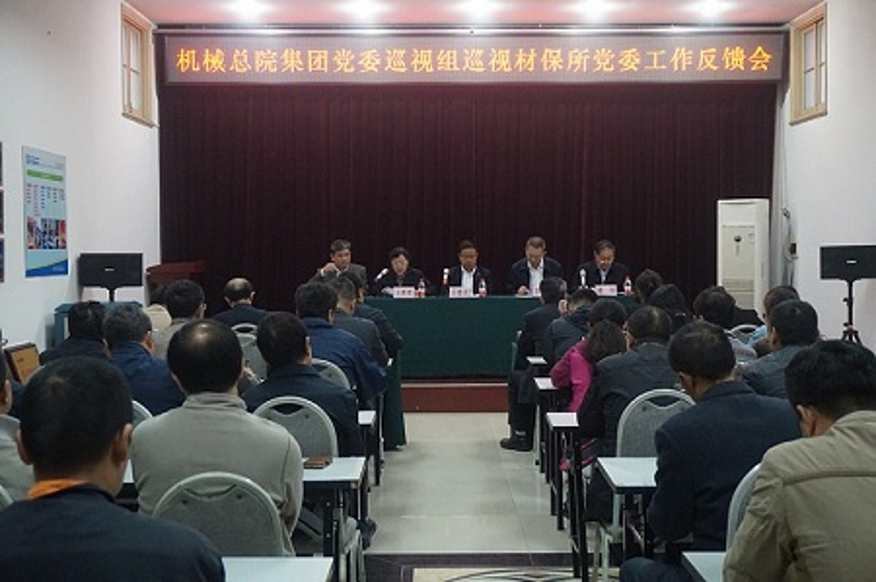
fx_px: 1167
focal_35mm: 48
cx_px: 438
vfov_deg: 28.0
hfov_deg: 41.2
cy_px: 291
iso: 3200
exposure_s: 1/80
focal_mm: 32
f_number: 5
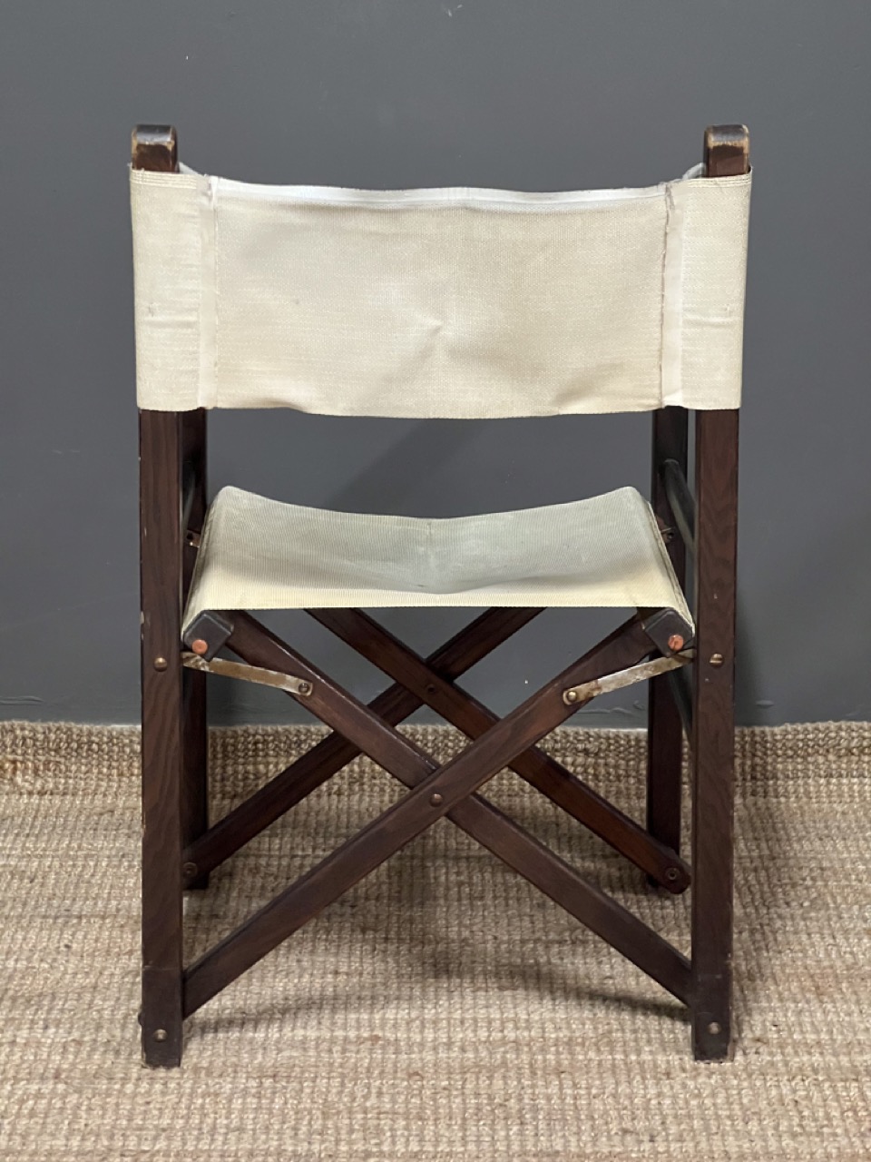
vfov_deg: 25.3
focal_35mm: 77
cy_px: 581
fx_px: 2583
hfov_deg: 19.1
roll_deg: -0.2
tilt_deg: -16.3
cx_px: 436
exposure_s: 1/34
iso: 800
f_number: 2.8
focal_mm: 9
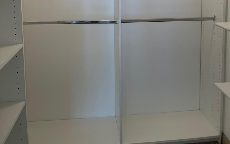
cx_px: 115
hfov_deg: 52.7
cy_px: -4
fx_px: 232
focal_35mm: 37
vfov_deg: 31.5
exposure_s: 1/120
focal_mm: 4.2
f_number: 1.6
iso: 50
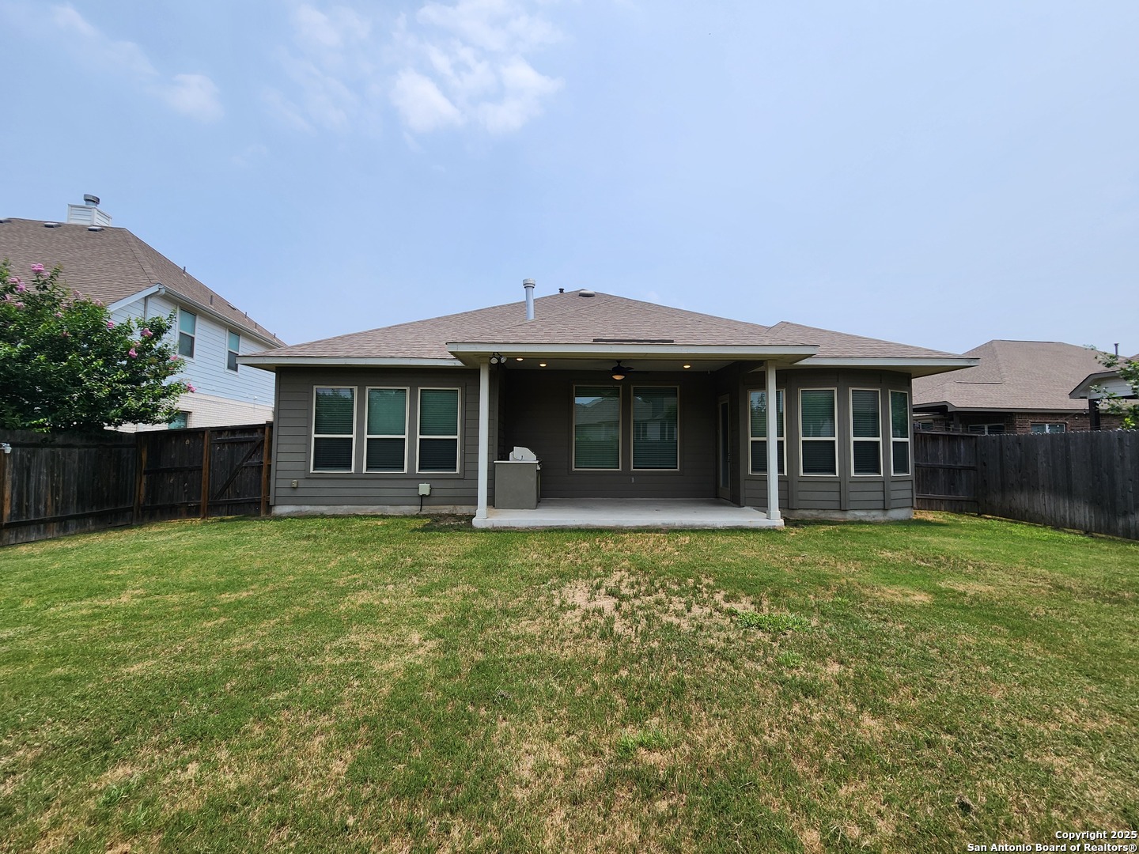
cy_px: 427
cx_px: 570
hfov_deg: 106.2
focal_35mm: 13
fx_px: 428
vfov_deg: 89.9
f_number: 2.2
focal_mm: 2.2
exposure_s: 1/2537
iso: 50
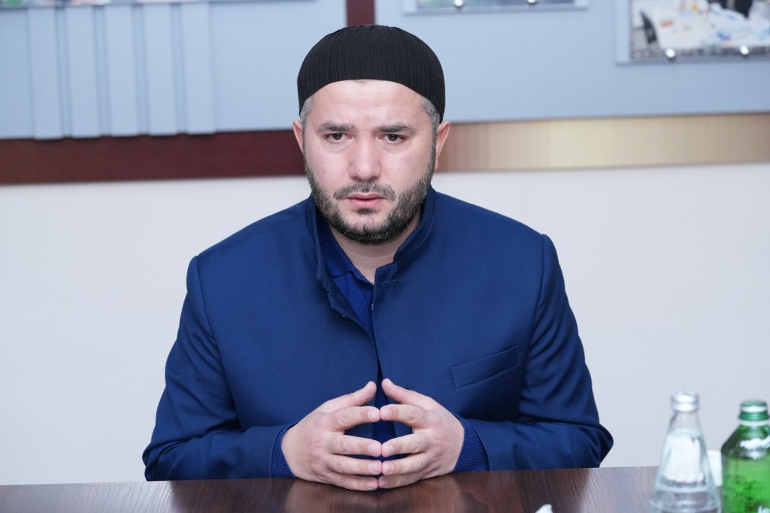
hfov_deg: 18.3
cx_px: 385
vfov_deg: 12.2
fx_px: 2396
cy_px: 256
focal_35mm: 112
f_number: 5
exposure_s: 1/200
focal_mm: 112
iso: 2000
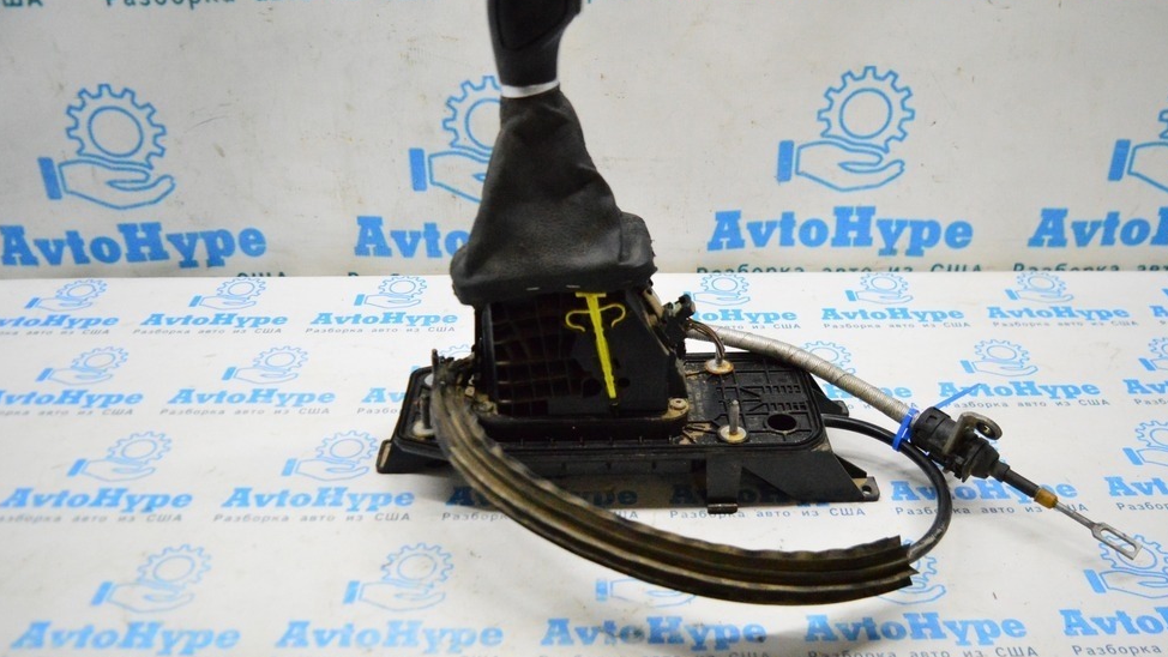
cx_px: 590
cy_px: 316
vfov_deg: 35.6
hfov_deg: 59.5
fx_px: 1022
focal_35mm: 33
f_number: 3.8
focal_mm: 20
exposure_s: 1/800
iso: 6400
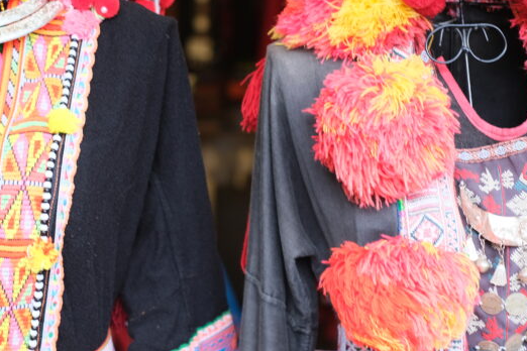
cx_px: 259
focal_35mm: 104
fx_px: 1522
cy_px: 140
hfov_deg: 19.6
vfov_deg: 13.2
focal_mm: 35
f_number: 2.2
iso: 320
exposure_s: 1/170
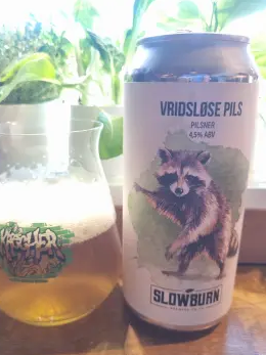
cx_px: 122
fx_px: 308
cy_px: 194
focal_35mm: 30
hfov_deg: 46.7
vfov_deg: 59.9
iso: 100
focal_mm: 5.4
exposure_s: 1/50
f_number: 1.8
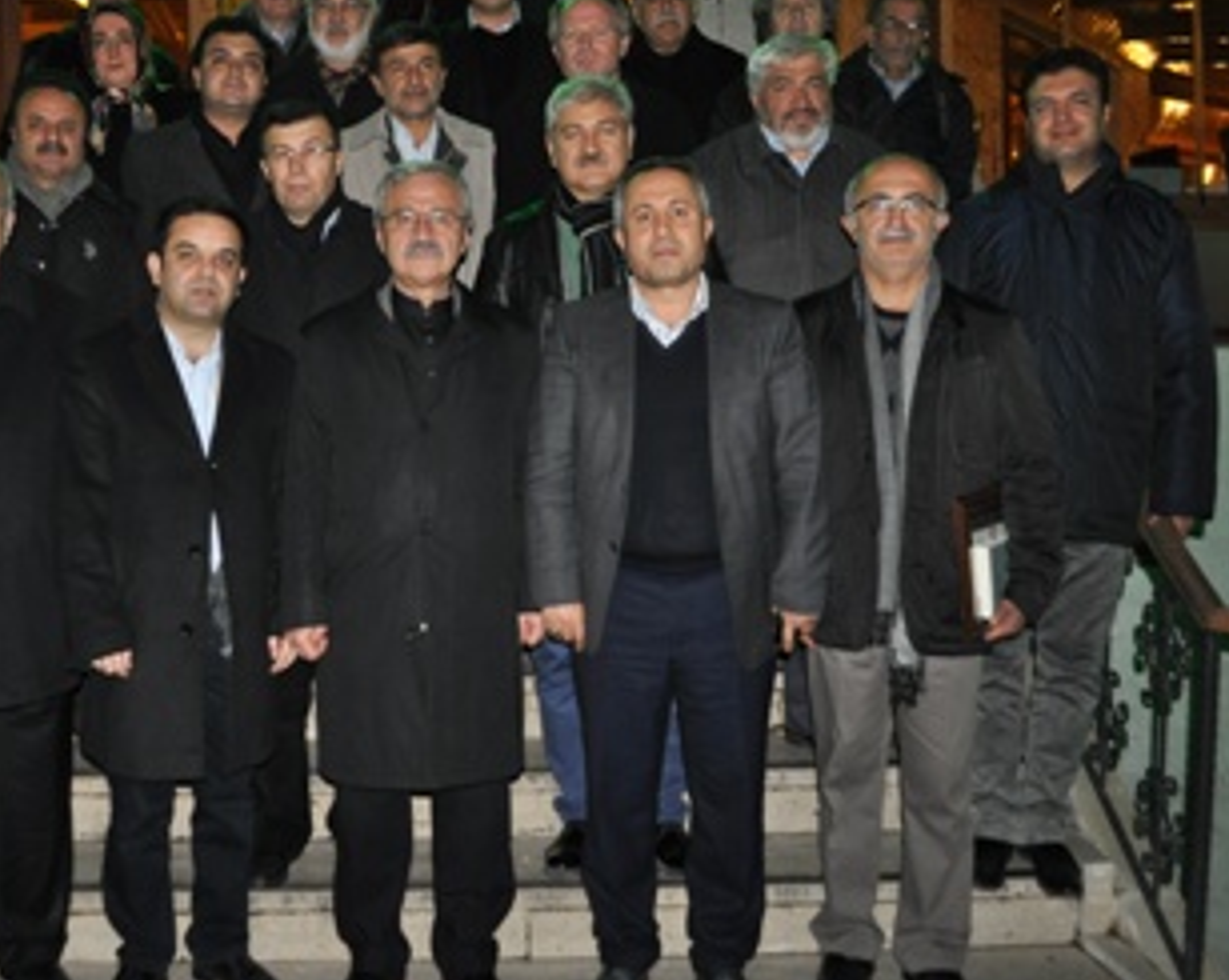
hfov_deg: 48.5
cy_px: 428
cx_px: 432
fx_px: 1345
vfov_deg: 40.0
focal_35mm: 37
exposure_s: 1/60
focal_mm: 18
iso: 800
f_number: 3.5
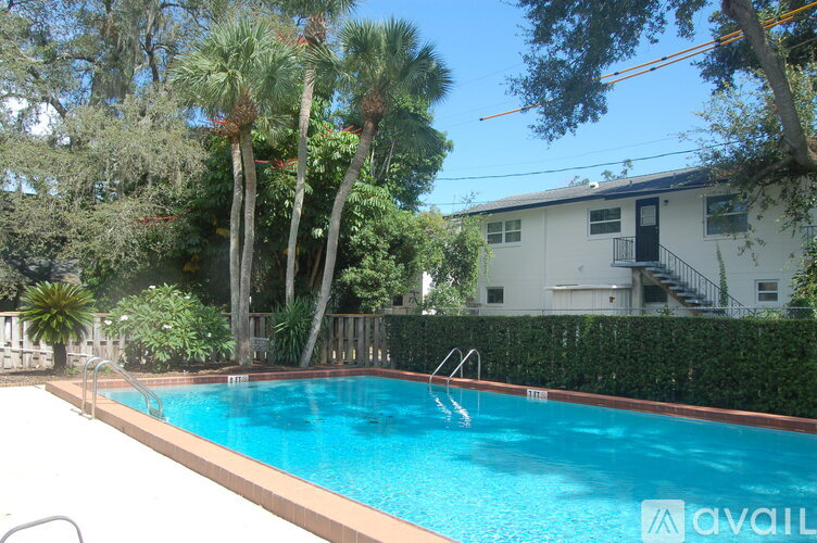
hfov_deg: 67.4
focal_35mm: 27
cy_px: 272
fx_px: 612
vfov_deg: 47.8
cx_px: 408
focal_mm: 18
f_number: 8
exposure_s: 1/250
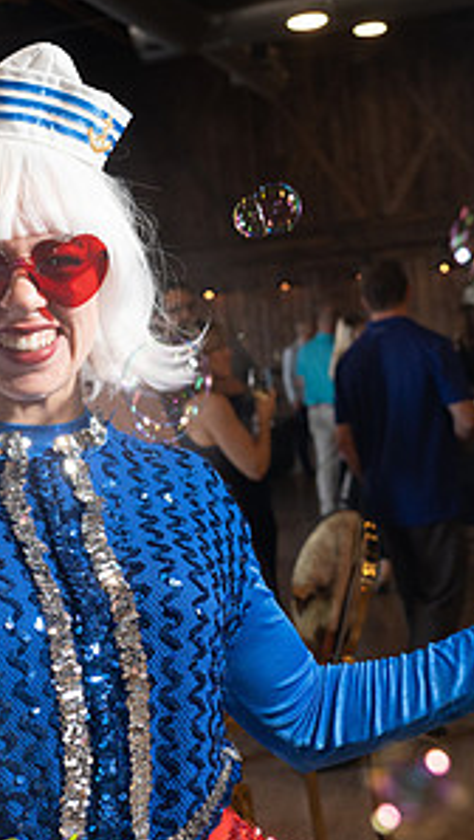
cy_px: 424
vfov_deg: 39.1
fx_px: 1182
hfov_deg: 22.7
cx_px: 231
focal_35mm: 53
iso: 1250
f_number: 4
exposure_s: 1/125
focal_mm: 26
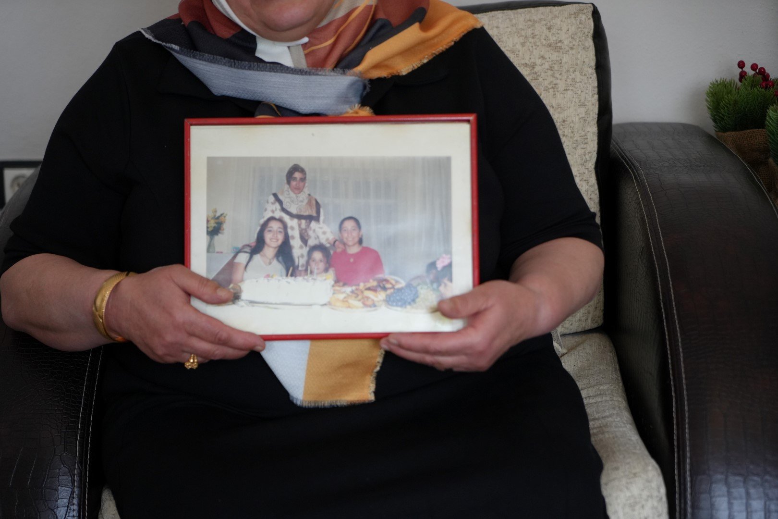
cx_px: 389
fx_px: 1513
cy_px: 260
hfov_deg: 28.8
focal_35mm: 70
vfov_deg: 19.5
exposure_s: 1/160
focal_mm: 70
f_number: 4
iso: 2000
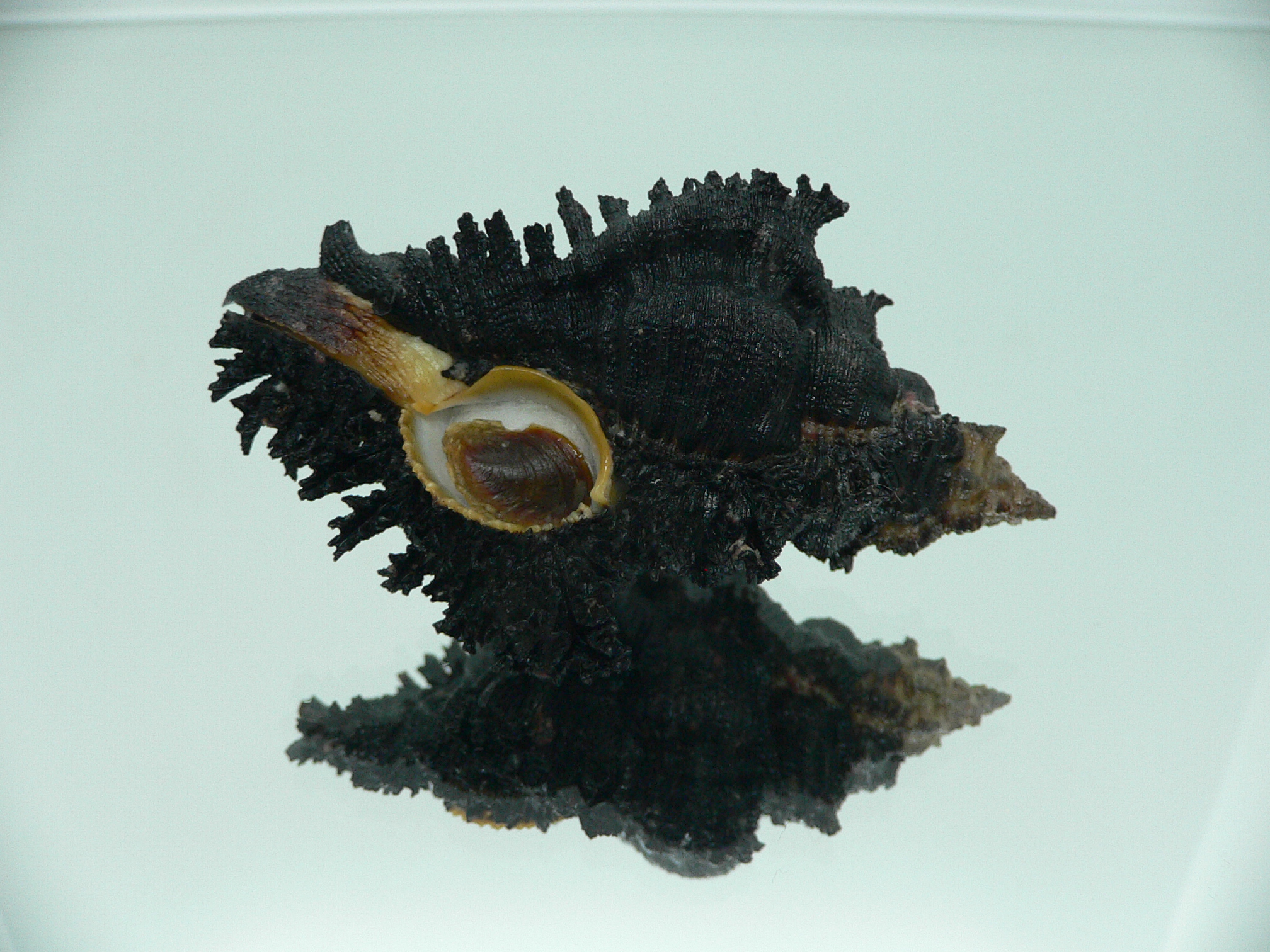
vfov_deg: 40.7
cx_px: 635
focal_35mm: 35
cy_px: 476
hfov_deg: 52.6
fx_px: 1284
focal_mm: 4.6
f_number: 2.8
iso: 150
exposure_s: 1/60
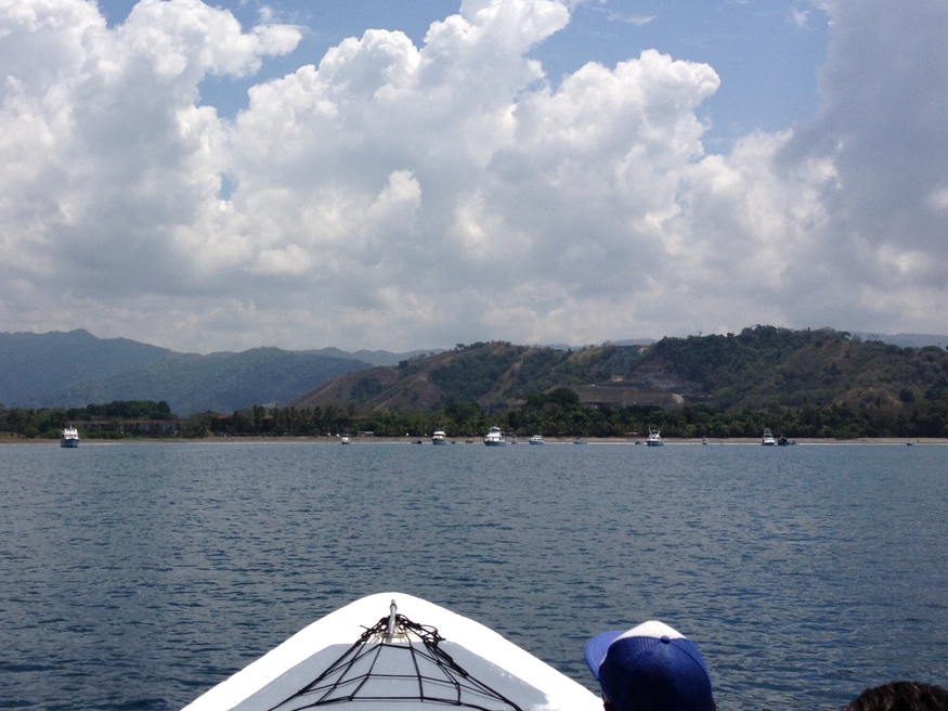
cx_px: 338
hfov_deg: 39.3
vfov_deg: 30.1
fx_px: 1314
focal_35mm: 48
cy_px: 245
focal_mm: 4.28
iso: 50
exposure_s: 1/4255
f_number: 2.4
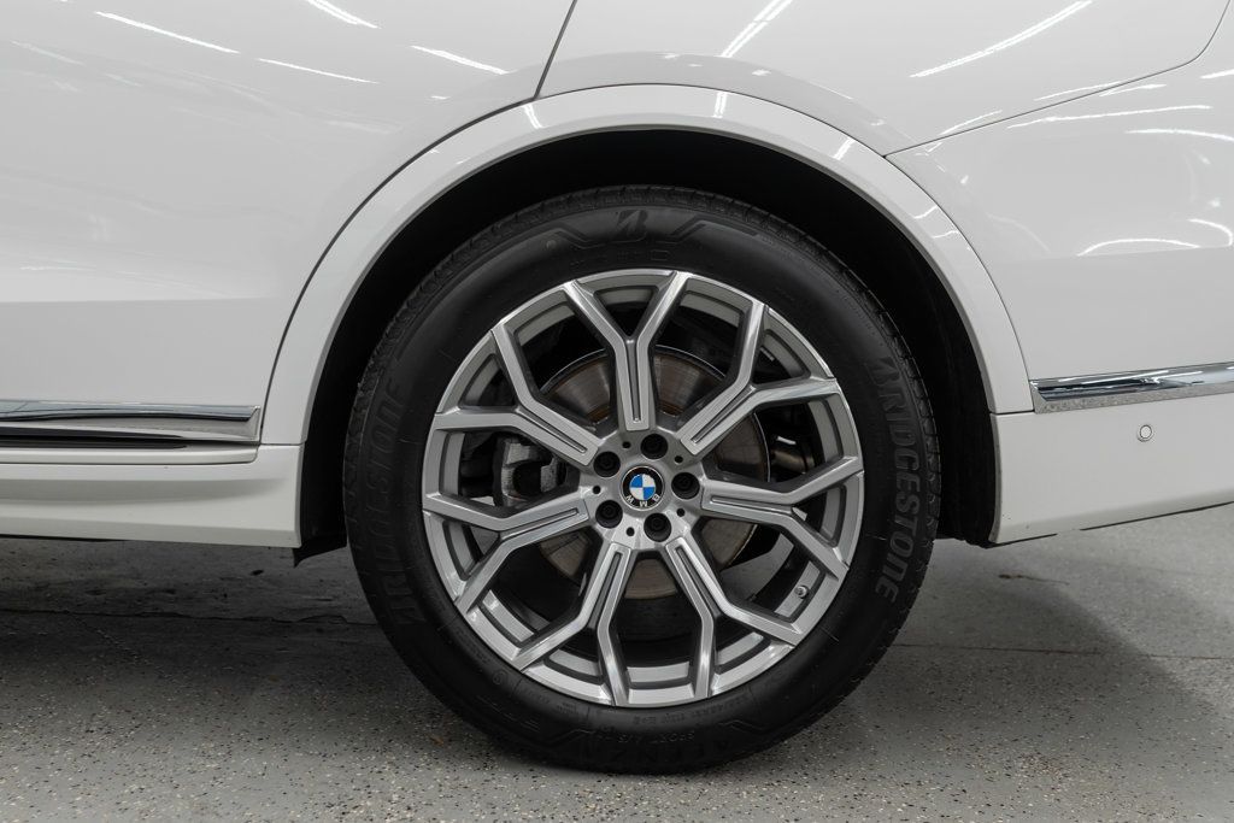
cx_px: 617
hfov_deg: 46.4
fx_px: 1440
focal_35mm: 42
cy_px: 412
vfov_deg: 31.9
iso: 200
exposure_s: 1/50
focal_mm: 28
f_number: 3.2
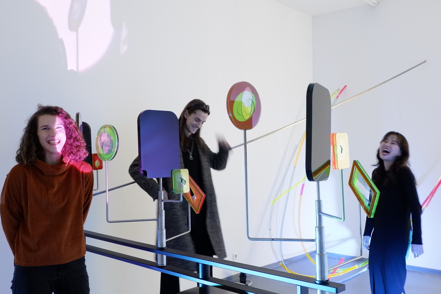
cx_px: 220
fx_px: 429
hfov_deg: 54.4
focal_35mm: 35
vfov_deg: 37.9
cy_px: 147
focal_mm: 23.2
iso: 3200
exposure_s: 1/20
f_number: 4.2
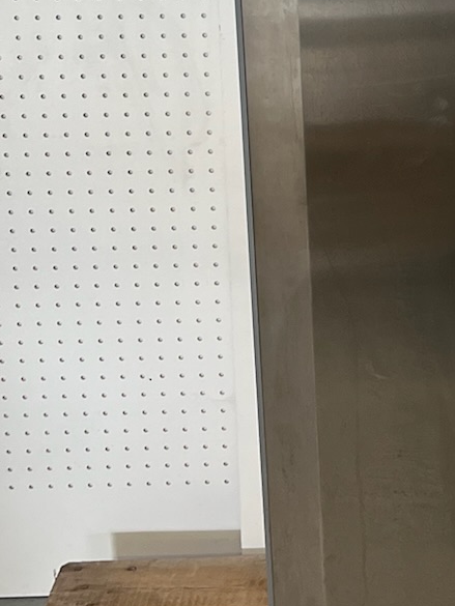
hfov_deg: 15.4
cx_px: 597
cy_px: -69
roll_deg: +2.0
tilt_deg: -5.2
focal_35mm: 91
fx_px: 1594
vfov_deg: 20.5
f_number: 1.6
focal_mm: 5.1
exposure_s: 1/100
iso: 100
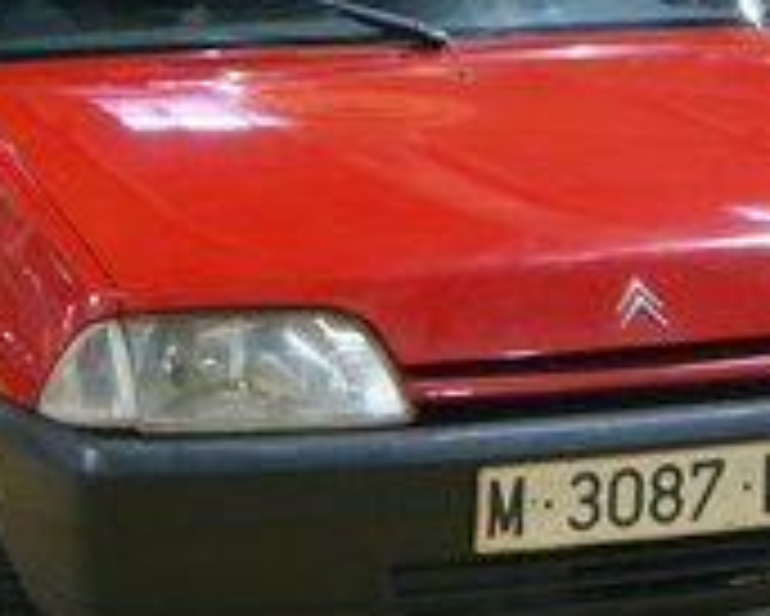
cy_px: 130
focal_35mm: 173
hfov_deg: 11.2
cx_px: 385
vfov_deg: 8.9
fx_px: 3937
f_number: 4.5
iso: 400
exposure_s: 1/5
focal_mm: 35
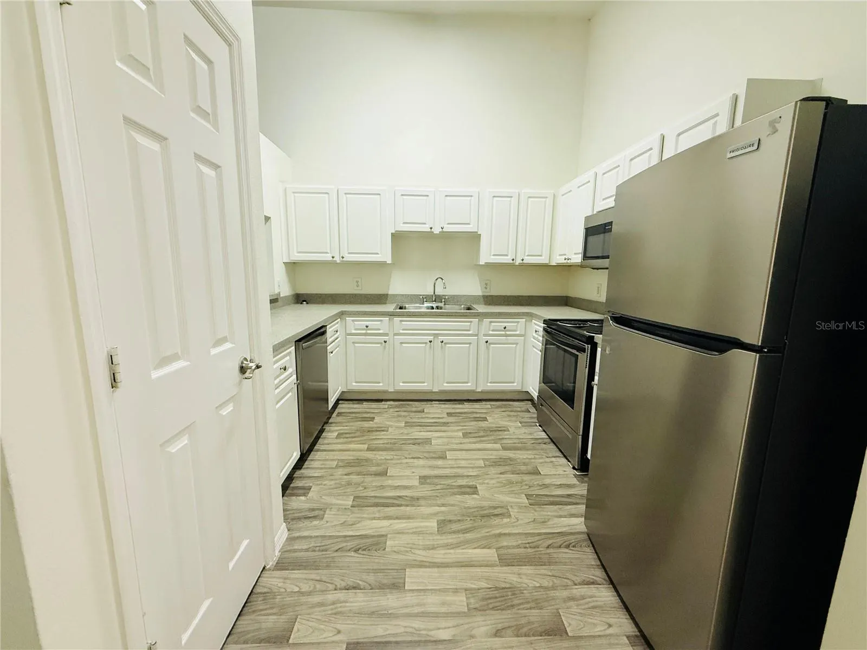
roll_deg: -0.5
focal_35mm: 14
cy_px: 325
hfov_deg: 102.1
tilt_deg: -9.1
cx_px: 434
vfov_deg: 85.7
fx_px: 351
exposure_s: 1/60
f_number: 2.2
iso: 400
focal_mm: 2.22
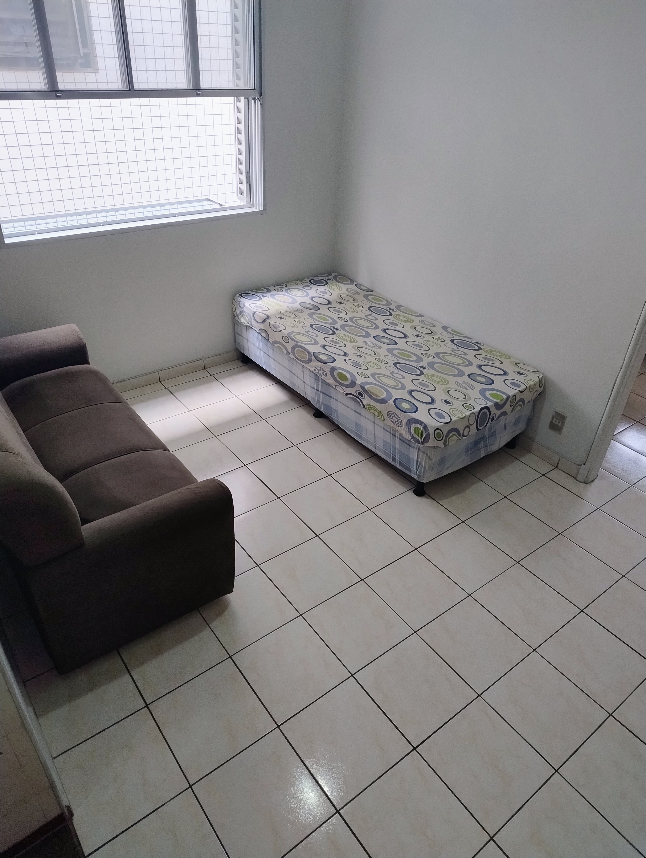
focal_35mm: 24
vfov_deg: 71.5
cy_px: 429
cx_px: 323
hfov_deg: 56.9
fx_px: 596
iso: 238
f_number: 1.8
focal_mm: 5.56
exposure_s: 1/120
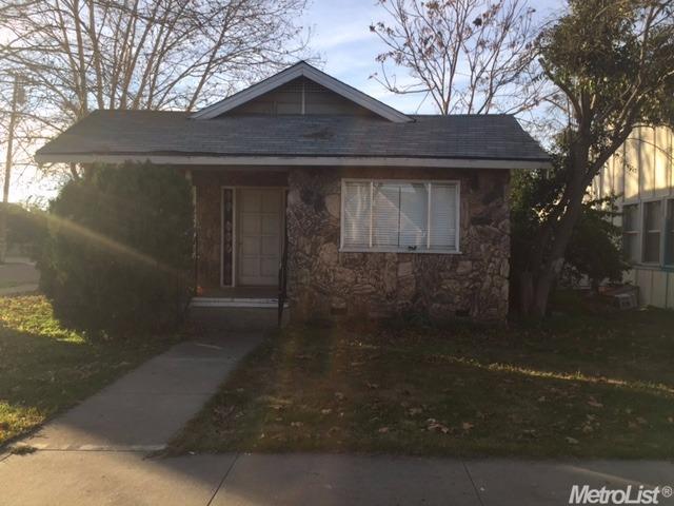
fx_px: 565
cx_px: 337
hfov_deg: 61.7
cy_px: 253
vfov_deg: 48.2
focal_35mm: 29
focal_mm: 4.15
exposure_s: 1/682
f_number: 2.2
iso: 32
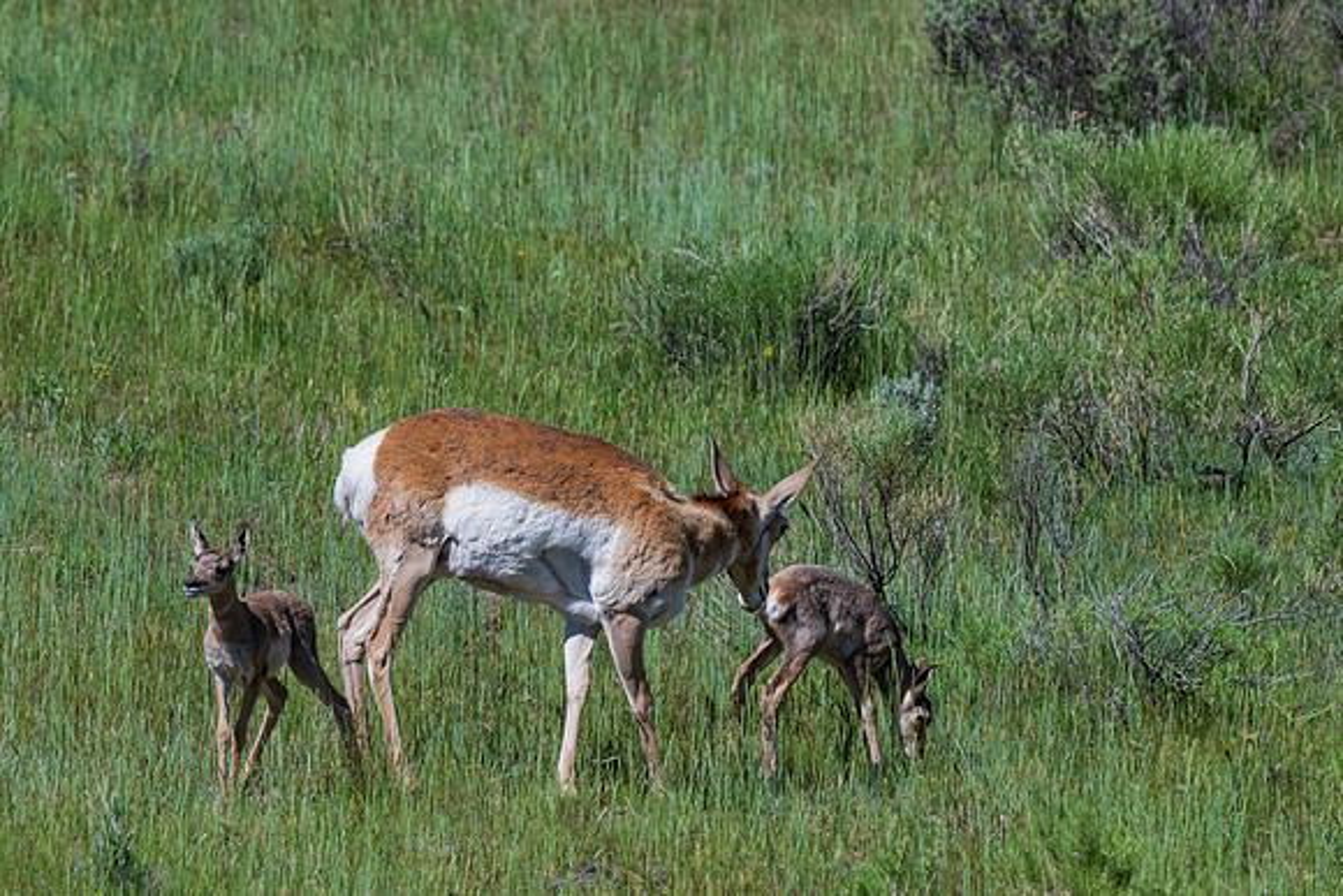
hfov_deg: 3.4
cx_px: 508
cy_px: 557
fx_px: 22729
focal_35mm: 609
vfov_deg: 2.3
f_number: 11
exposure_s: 1/1250
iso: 560
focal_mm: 490
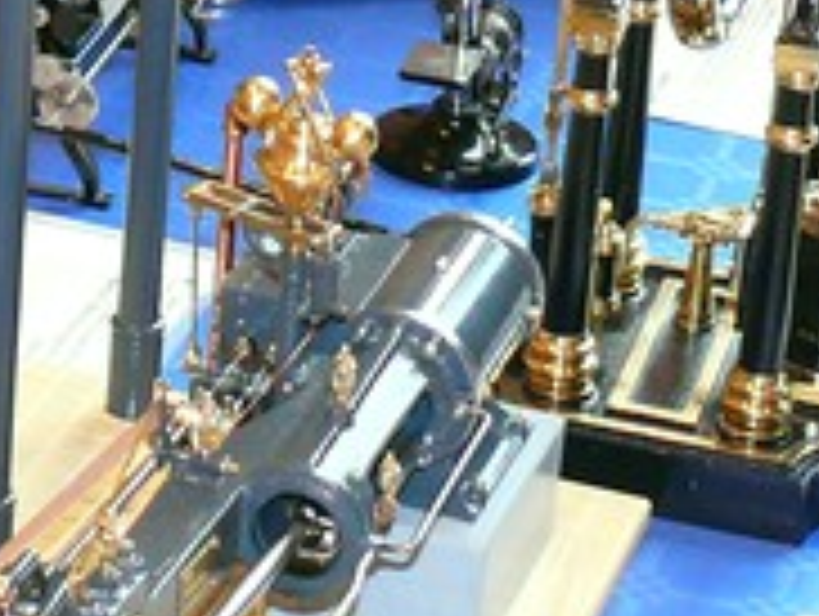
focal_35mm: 171
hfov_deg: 11.2
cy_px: -283
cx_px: -261
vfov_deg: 8.5
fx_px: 4051
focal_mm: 8.1
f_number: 2.8
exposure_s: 1/30
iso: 200
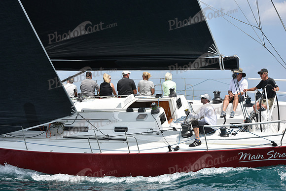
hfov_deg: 24.8
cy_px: 96
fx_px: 652
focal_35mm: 82
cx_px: 143
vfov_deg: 16.7
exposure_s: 1/1250
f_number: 8
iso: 250
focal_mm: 82
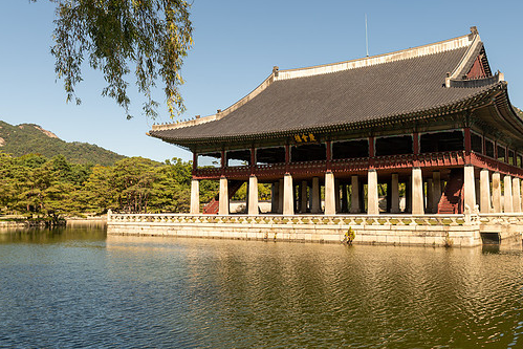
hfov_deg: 53.0
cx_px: 290
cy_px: 173
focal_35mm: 36
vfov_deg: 36.9
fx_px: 523
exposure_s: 1/640
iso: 64
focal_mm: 31
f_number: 4.5
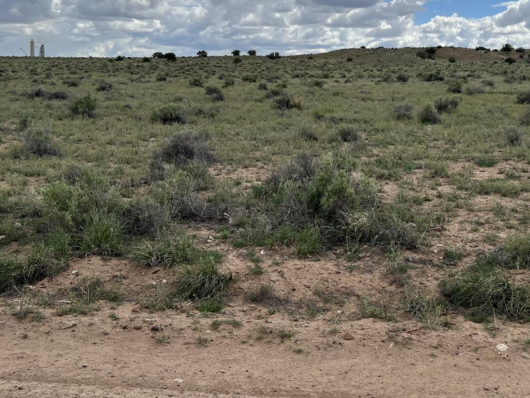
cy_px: 140
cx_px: 343
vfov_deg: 27.4
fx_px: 811
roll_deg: -0.8
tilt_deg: -4.2
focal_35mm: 53
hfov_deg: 35.9
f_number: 1.5
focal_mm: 5.7
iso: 50
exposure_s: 1/5882
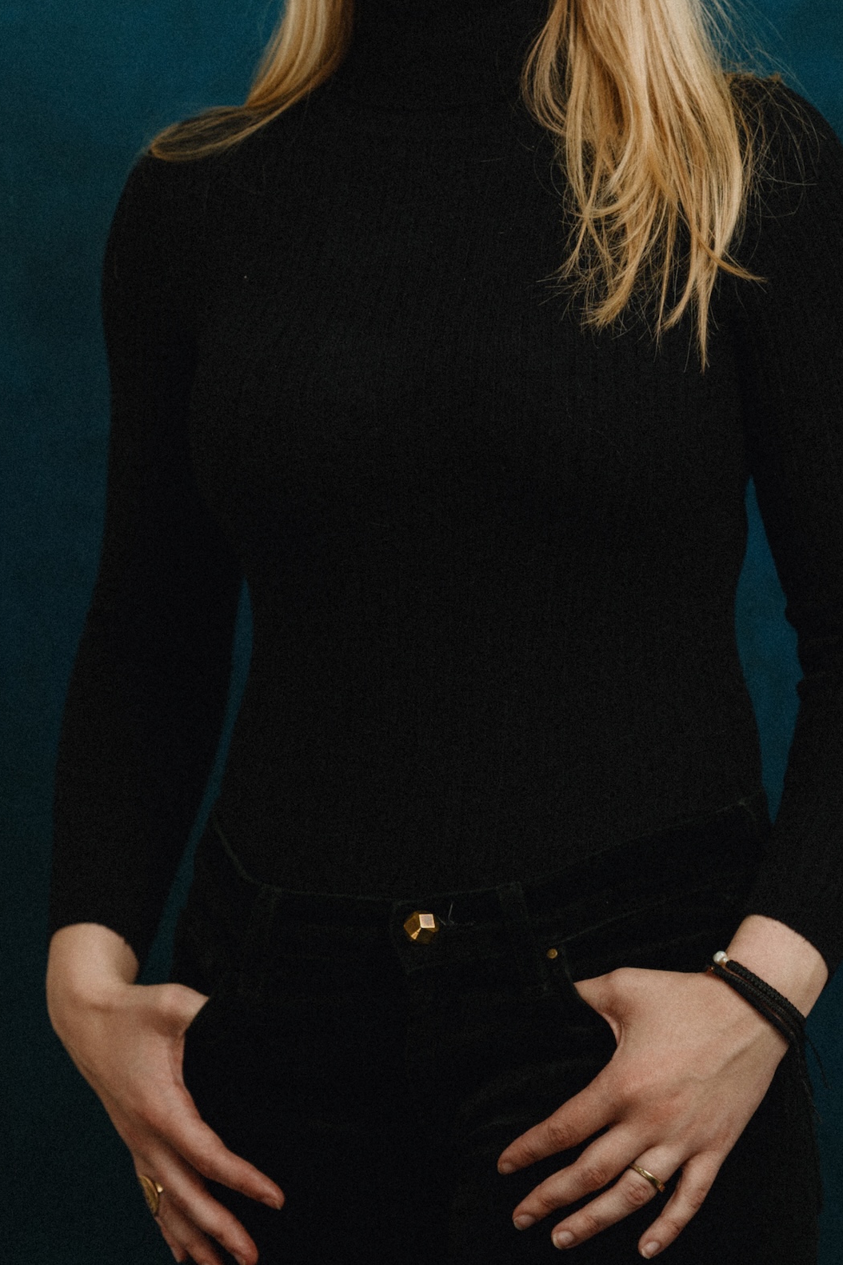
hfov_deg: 10.6
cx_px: 564
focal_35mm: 129
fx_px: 4531
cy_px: 434
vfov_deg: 15.9
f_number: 2.8
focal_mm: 85
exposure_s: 1/320
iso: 200
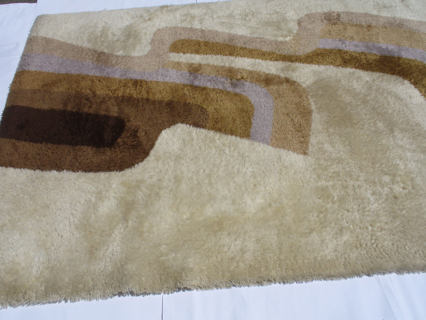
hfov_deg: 45.8
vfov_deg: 35.1
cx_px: 221
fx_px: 505
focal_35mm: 41
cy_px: 165
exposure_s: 1/1000
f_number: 5.6
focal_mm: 6.1
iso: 80
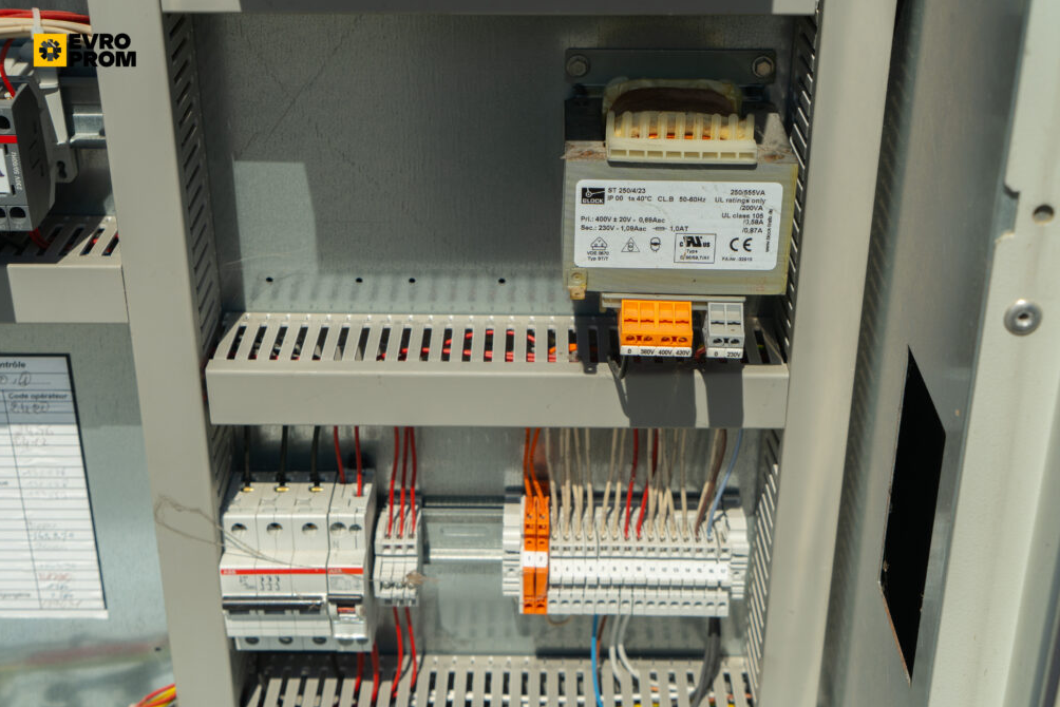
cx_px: 528
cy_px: 351
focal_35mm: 52
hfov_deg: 38.2
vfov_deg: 26.0
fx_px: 1531
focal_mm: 51
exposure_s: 1/200
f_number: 8
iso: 100
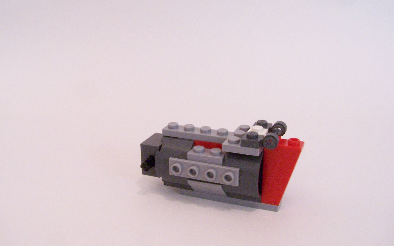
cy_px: 126
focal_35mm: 41
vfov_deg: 31.2
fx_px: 440
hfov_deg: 48.2
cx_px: 195
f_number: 8
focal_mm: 6.3
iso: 400
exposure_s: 1/4
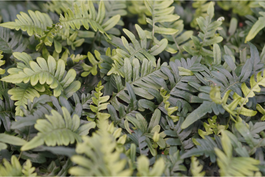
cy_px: 88
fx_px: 1104
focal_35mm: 150
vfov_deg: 9.1
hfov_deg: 13.7
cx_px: 132
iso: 500
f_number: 4
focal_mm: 100
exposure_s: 1/160
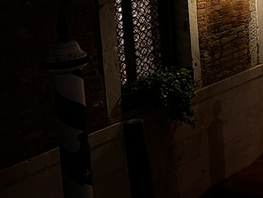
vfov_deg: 15.9
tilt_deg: -7.5
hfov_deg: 19.4
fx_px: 677
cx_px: 385
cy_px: -45
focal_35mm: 89
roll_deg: +1.1
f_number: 1.5
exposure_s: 1/25
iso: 500
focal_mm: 5.7
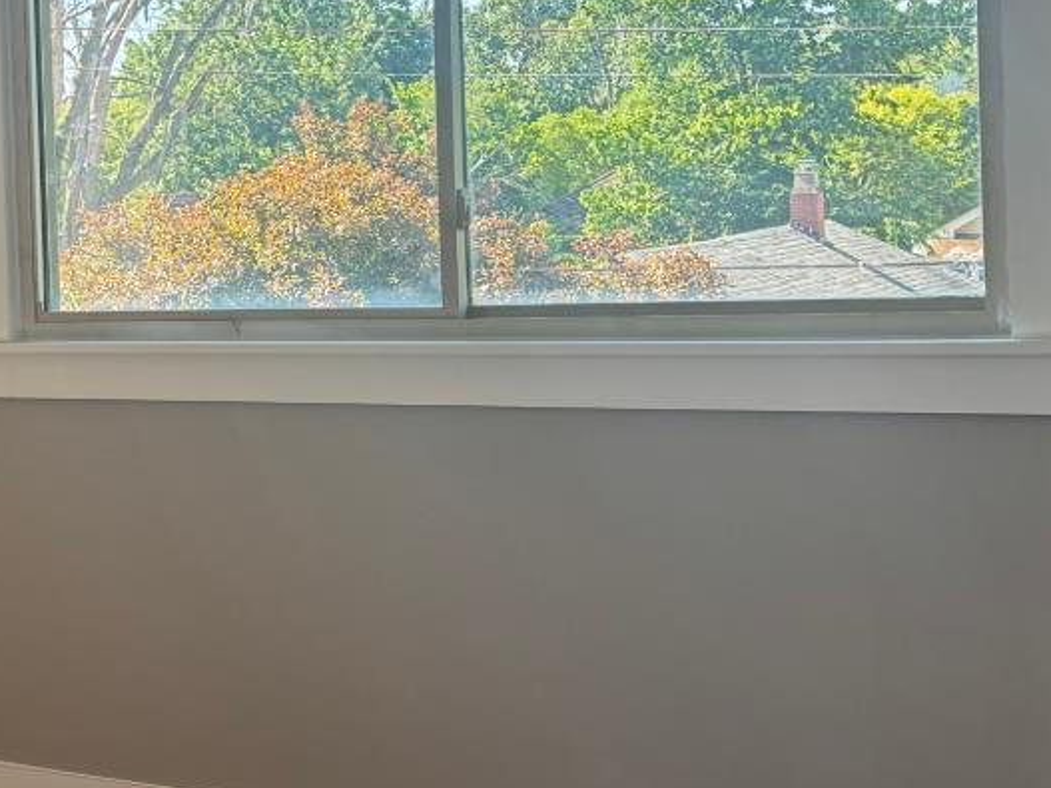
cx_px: -48
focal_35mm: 74
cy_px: 288
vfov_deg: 19.8
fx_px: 2246
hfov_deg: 24.8
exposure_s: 1/167
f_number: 1.6
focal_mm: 5.96
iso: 50
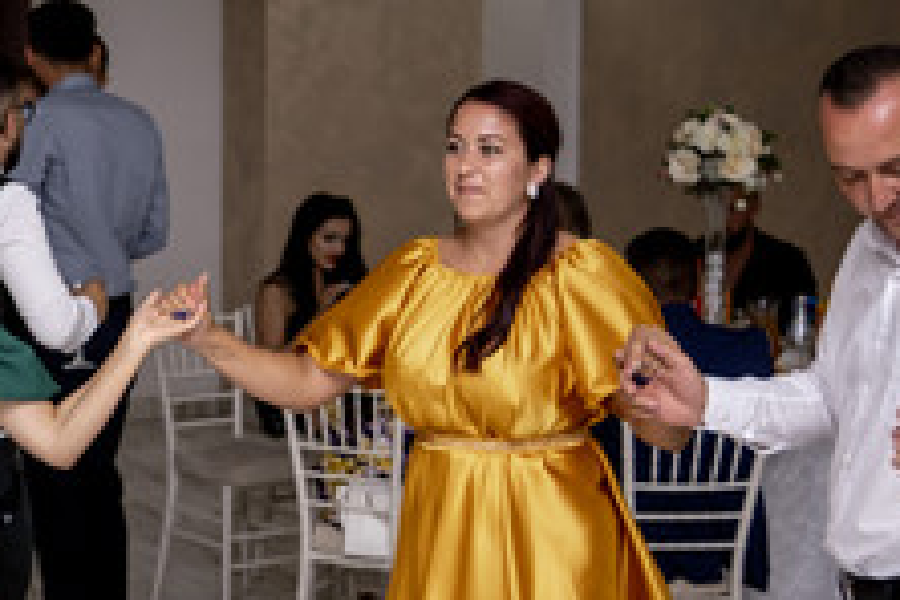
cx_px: -142
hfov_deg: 19.2
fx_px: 2525
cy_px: 411
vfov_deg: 13.5
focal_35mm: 101
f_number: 1.4
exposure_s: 1/250
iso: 800
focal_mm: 23
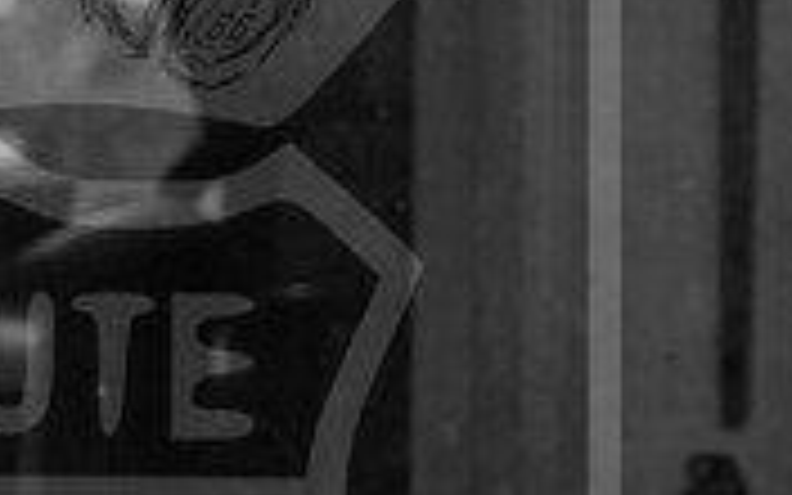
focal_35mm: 277
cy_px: 475
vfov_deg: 4.7
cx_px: -248
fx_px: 5979
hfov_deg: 7.5
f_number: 8
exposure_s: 1/60
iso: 100
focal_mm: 55
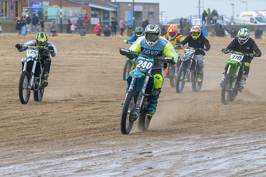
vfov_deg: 4.1
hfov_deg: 6.1
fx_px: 2488
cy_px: 97
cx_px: 126
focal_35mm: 337
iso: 220
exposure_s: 1/250
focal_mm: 200
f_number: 8
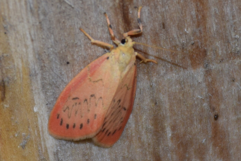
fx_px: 1407
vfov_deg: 6.6
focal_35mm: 210
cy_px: 80
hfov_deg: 9.8
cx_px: 120
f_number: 5.6
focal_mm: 140
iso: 320
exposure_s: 1/60
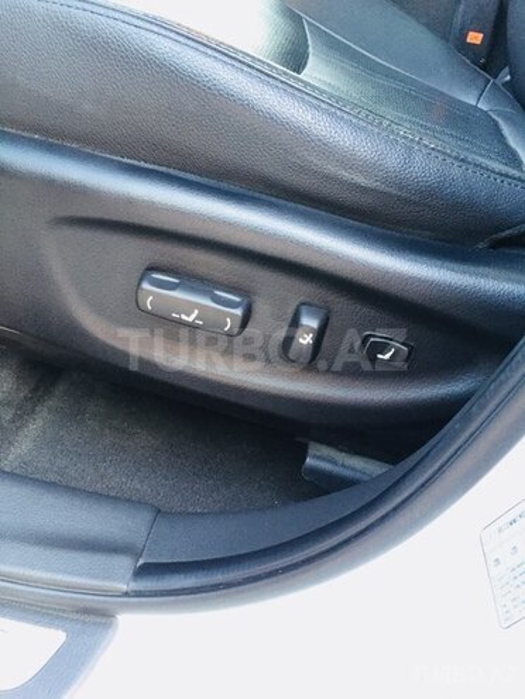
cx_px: 262
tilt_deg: -38.0
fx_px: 586
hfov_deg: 48.2
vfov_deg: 61.7
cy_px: 350
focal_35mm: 29
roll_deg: -11.5
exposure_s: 1/25
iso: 250
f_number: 2.2
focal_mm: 4.15
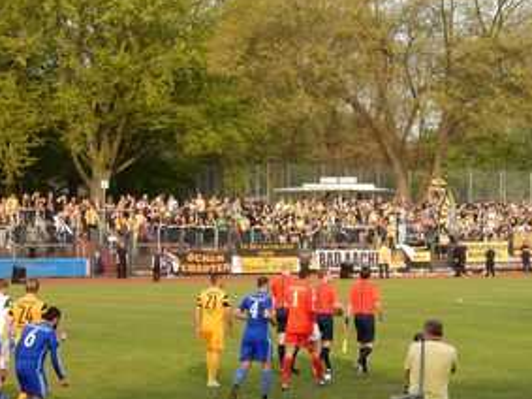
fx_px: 2197
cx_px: 532
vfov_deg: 10.4
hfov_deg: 13.6
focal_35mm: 143
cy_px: 229
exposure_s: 1/250
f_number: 4.8
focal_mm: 12.6
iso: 125
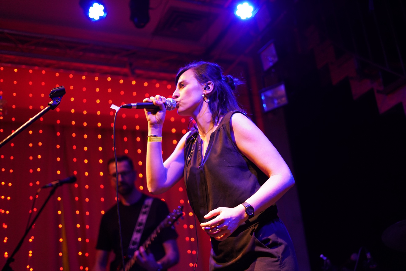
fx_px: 564
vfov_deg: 27.0
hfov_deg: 39.6
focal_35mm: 50
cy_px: 136
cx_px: 203
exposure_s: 1/400
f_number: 1.8
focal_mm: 50
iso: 3200
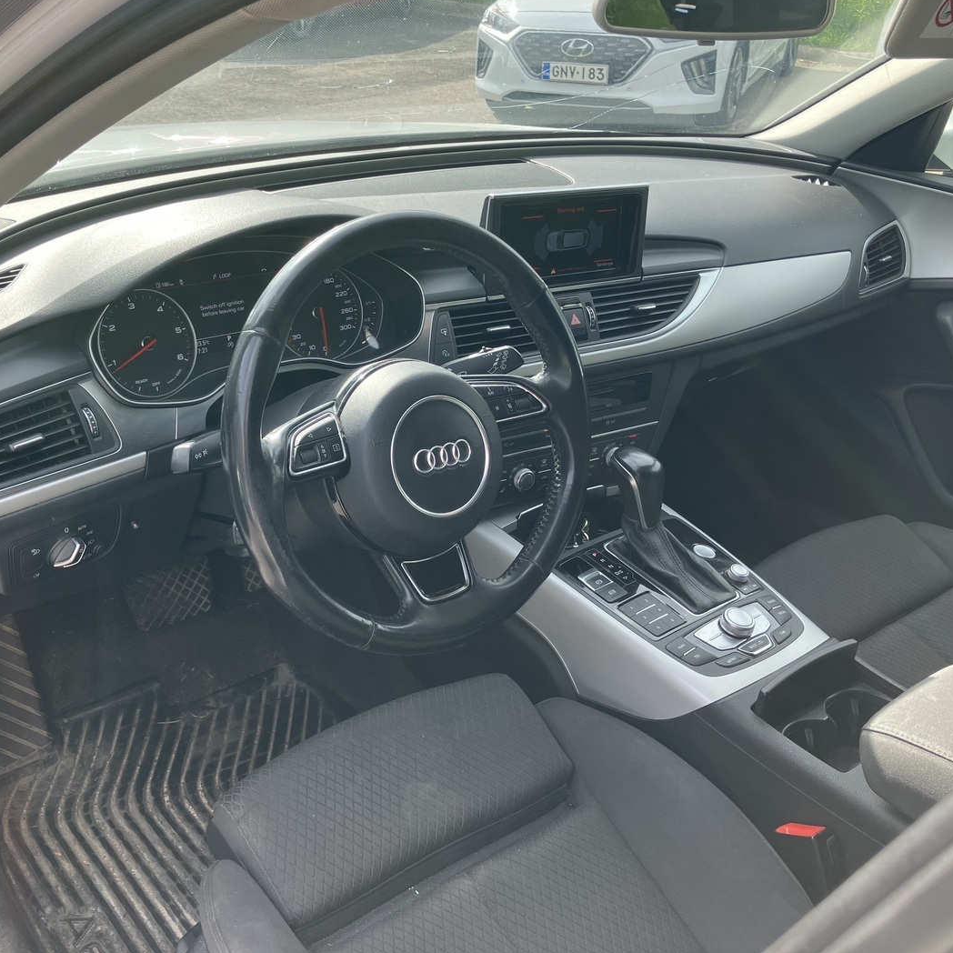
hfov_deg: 48.2
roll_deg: -0.1
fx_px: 1059
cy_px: 465
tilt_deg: -26.2
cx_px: 390
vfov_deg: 48.4
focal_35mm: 34
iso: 32
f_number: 1.8
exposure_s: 1/315
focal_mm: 3.99
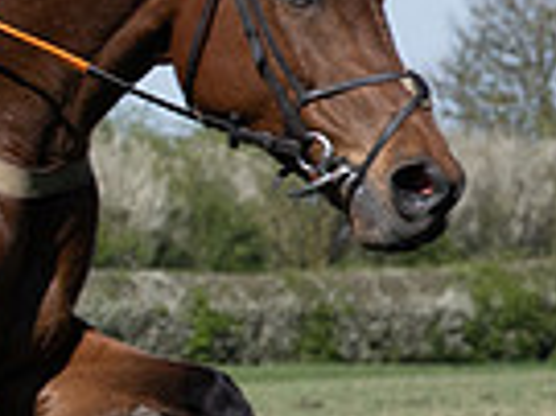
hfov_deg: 2.7
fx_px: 11683
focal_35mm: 728
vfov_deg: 2.0
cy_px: 80
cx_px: -663
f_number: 5
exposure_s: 1/1600
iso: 200
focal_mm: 70
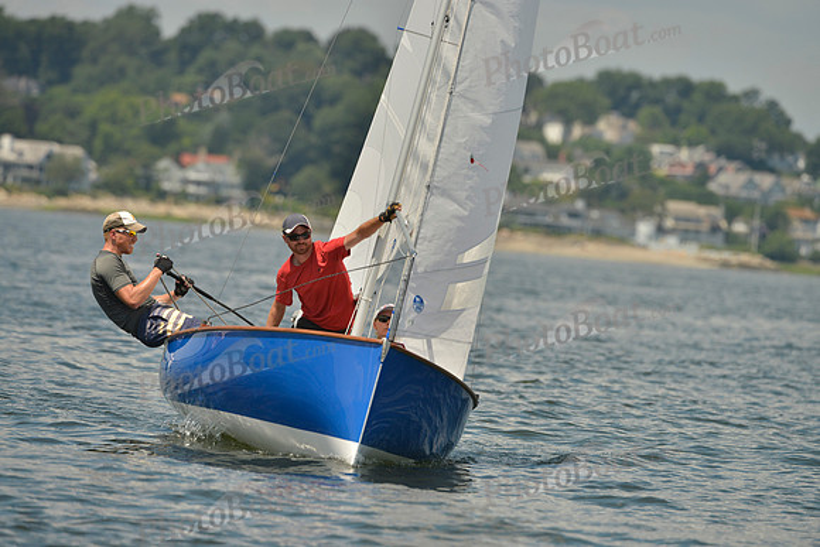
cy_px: 274
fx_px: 8657
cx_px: 410
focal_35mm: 380
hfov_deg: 5.4
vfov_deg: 3.6
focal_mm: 380
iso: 200
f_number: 7.1
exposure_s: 1/1250
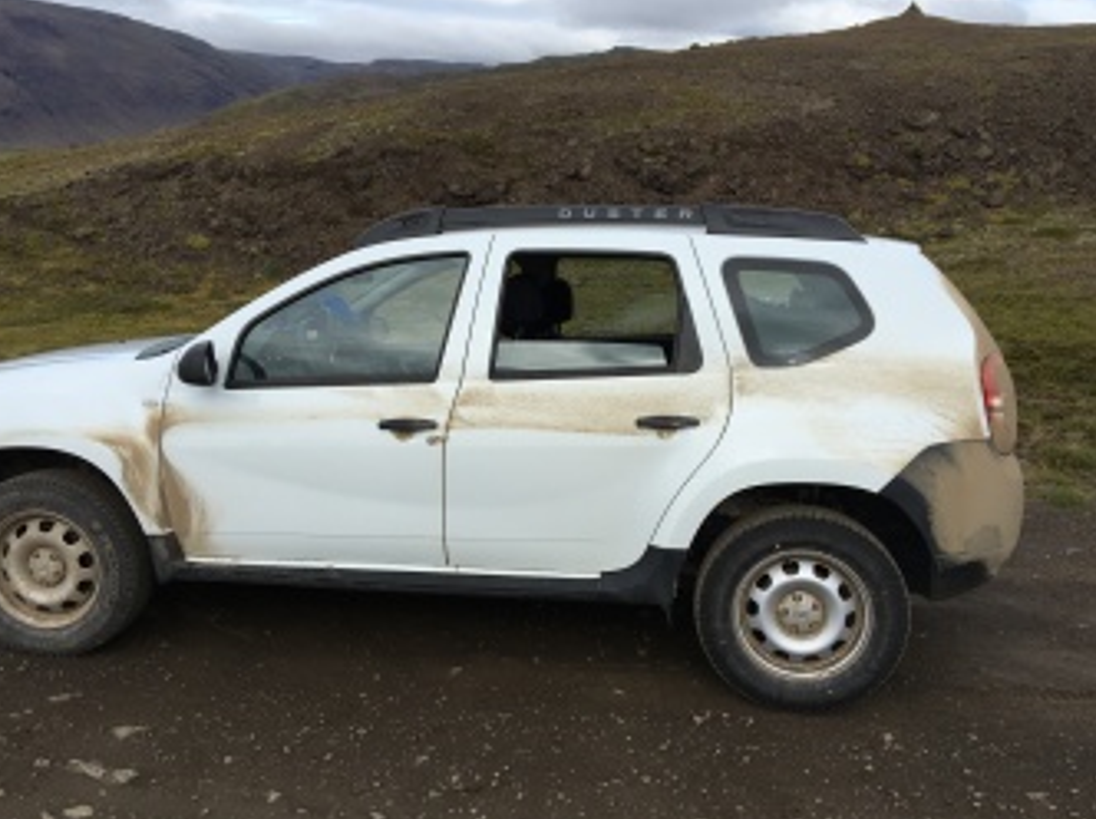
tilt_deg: -15.5
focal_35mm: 32
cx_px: 551
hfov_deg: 56.9
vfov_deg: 44.1
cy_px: 423
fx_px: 1012
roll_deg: -4.3
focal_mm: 4.15
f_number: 2.2
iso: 25
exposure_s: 1/1603
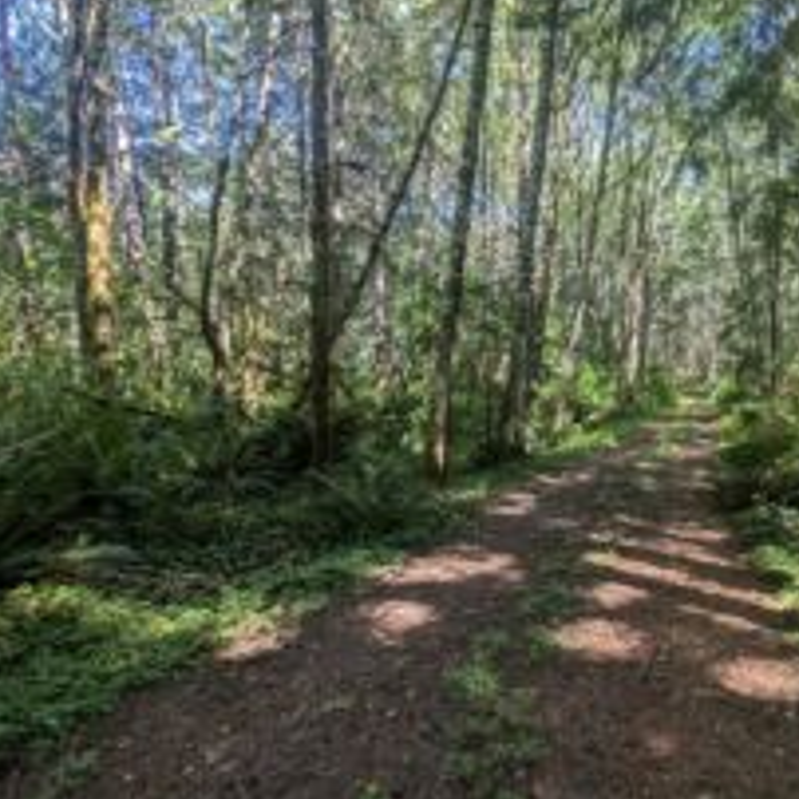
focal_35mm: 21
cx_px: 562
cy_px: 421
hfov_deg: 69.1
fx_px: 548
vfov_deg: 72.1
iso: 81
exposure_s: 1/138
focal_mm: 2.23
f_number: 1.95
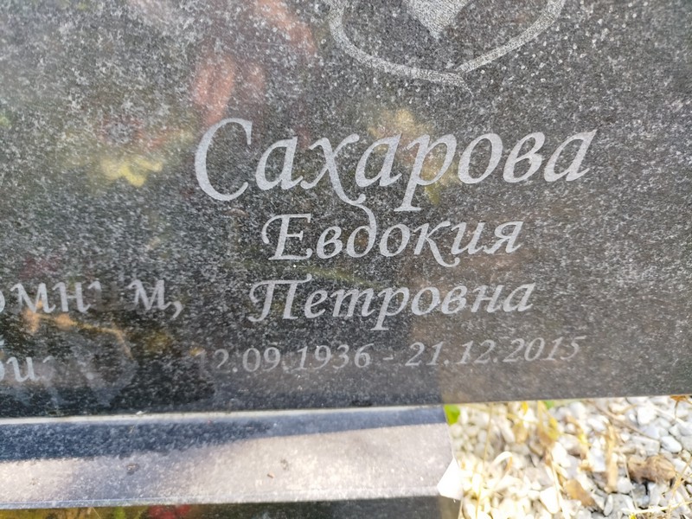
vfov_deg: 56.8
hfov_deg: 71.6
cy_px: 260
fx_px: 480
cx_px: 346
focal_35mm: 24
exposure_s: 1/50
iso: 100
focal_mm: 5.31
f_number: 1.7
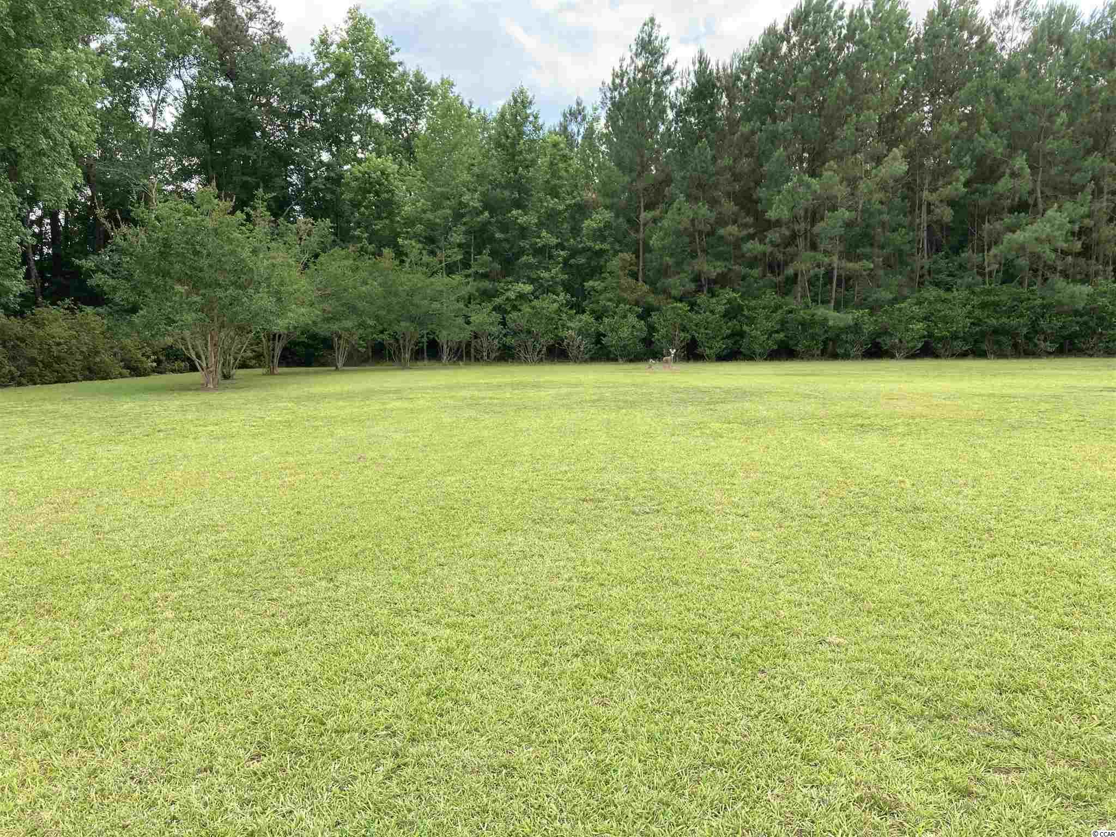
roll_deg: -0.2
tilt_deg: -6.6
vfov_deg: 49.7
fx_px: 903
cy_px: 418
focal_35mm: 28
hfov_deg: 63.4
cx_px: 558
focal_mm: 3.99
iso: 20
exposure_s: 1/600
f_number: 1.8
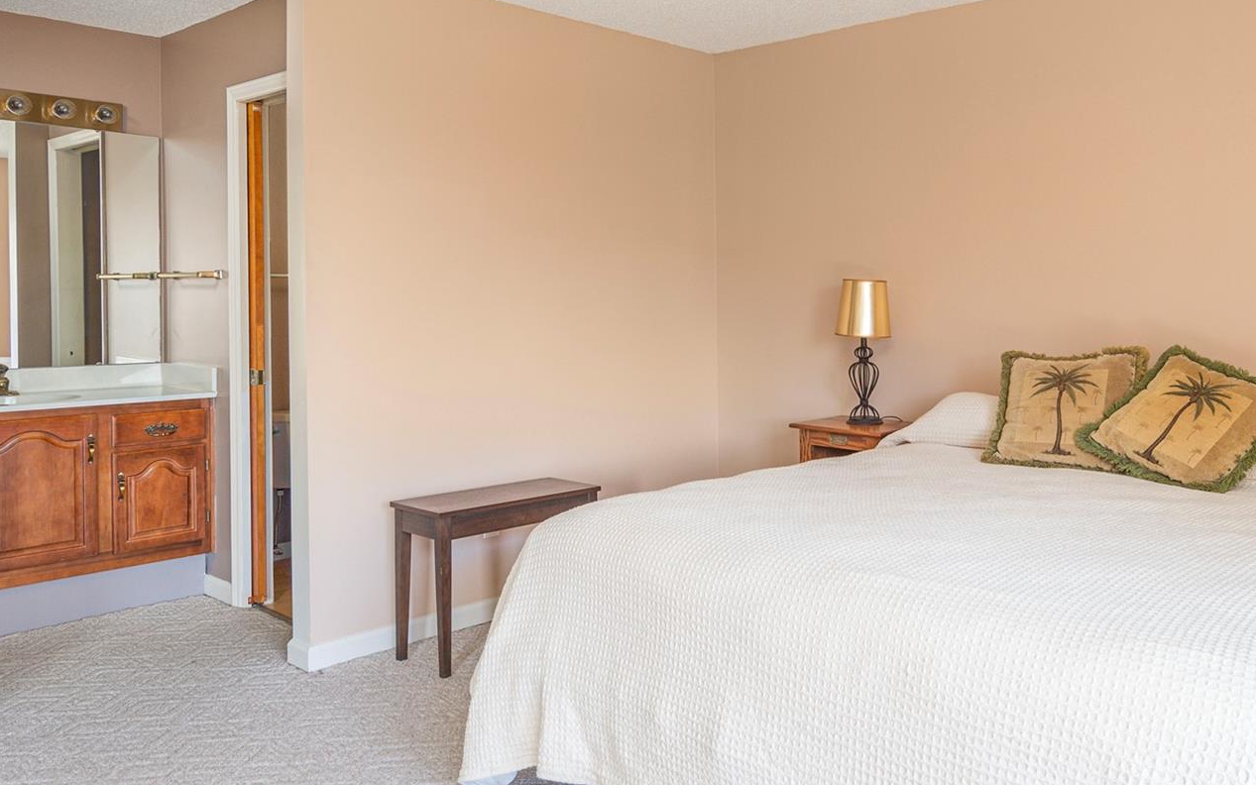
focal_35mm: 28
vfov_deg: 44.2
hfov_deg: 65.2
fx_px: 958
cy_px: 297
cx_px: 807
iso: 320
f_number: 7.1
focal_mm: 17
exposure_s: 1/30
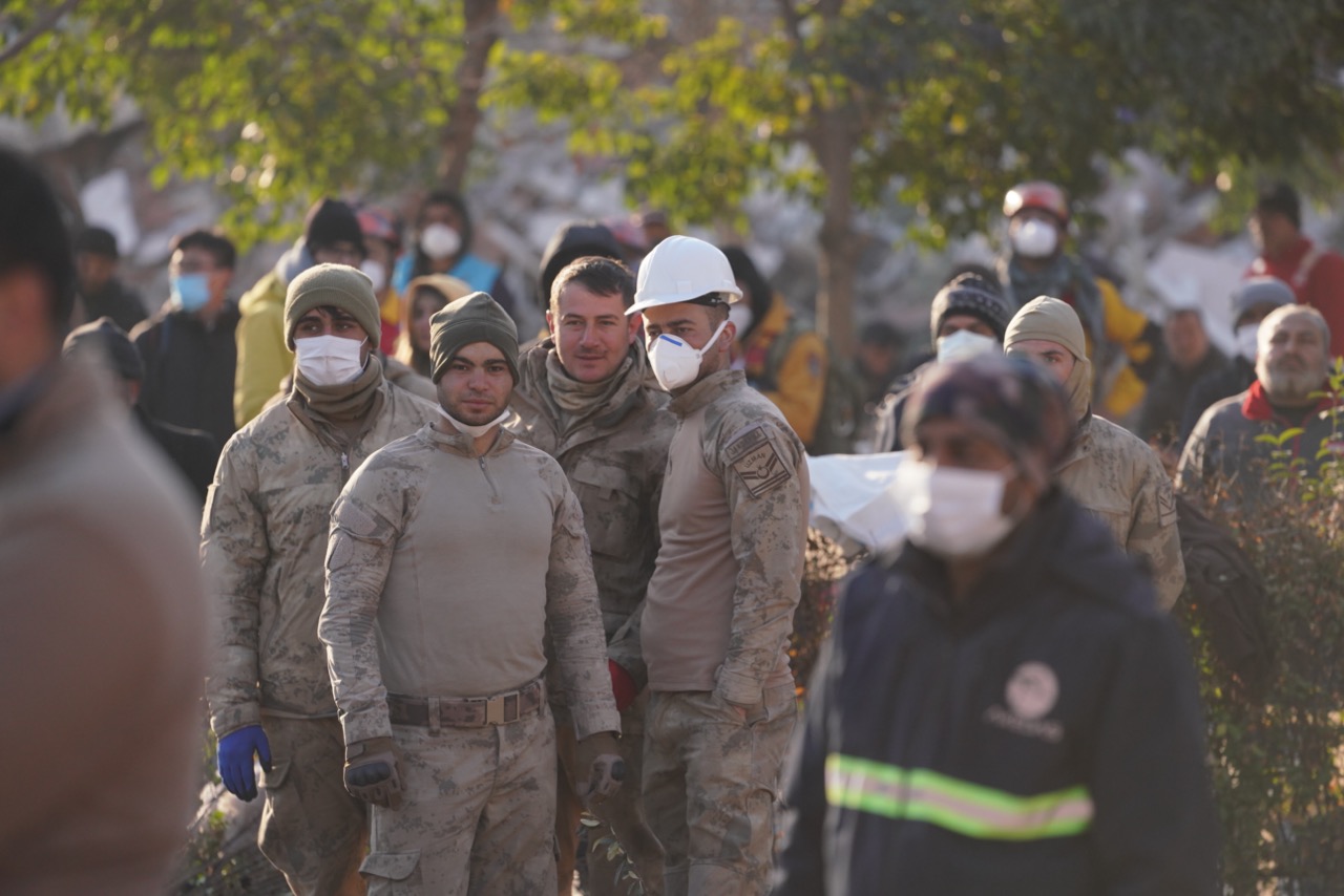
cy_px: 448
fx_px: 7468
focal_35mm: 200
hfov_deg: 10.3
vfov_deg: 6.9
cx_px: 672
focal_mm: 200
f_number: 3.5
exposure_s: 1/4000
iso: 1000
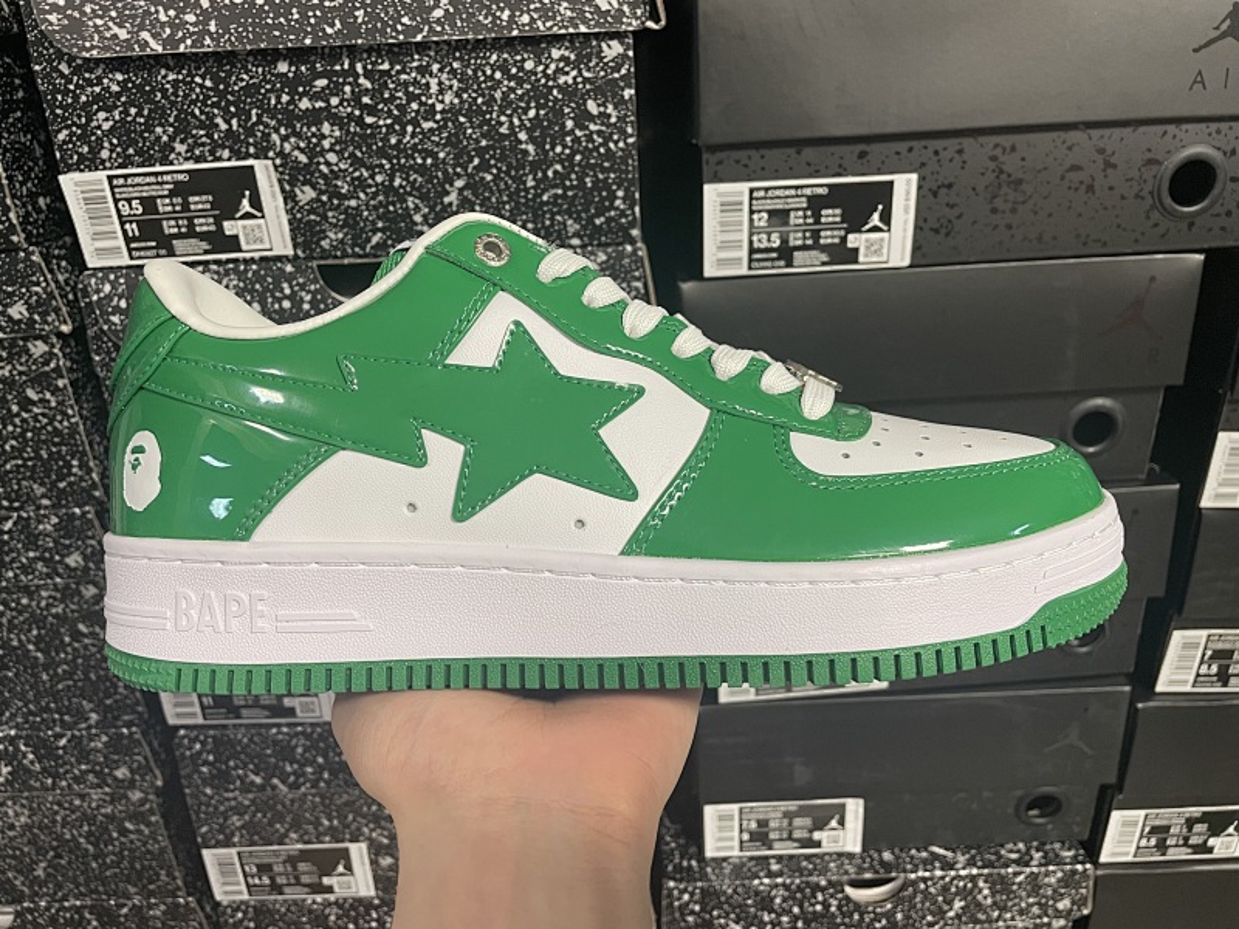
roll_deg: +1.9
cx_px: 620
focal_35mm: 26
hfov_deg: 67.3
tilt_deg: -22.1
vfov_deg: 53.1
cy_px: 464
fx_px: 931
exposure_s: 1/50
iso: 80
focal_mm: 4.2
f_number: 1.6
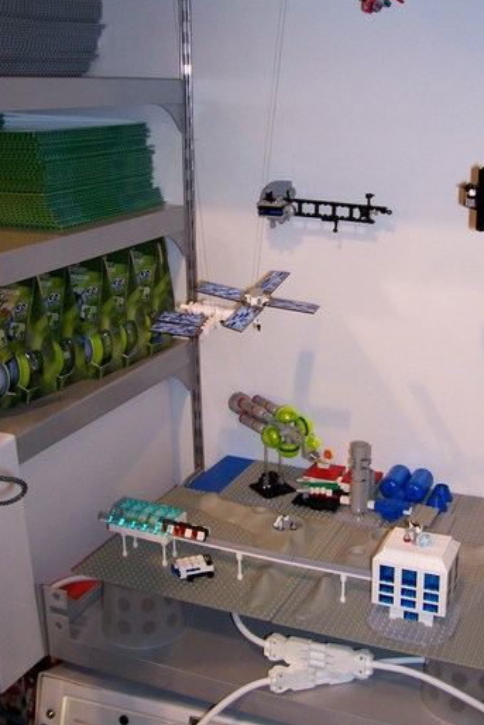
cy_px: 306
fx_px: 887
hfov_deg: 30.3
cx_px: 330
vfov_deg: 44.4
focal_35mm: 44
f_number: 2.7
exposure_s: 1/112
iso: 140
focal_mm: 5.6
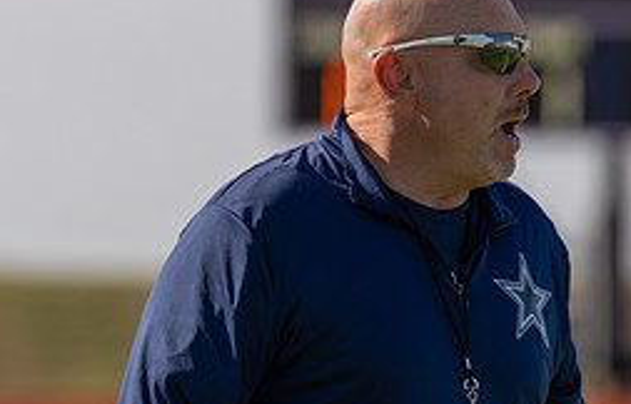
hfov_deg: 4.1
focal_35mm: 514
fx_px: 8901
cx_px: 382
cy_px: 294
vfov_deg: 2.6
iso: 100
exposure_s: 1/2000
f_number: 3.5
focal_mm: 200
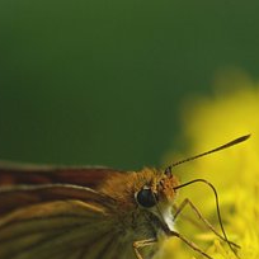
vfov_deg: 3.0
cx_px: 194
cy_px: 196
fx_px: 4884
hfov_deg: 3.0
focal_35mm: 577
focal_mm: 180
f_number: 3.5
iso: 100
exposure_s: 1/800
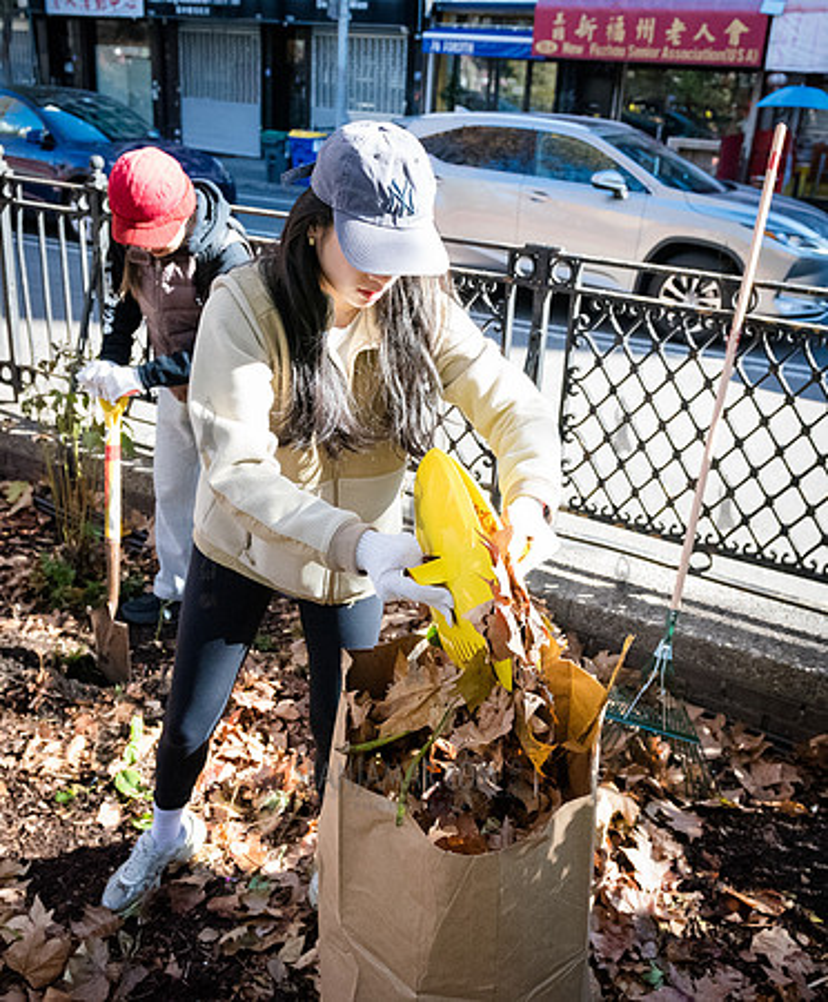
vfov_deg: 53.2
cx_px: 421
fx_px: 1001
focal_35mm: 33
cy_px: 501
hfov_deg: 45.0
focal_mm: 24
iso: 6400
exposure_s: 1/4000
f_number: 4
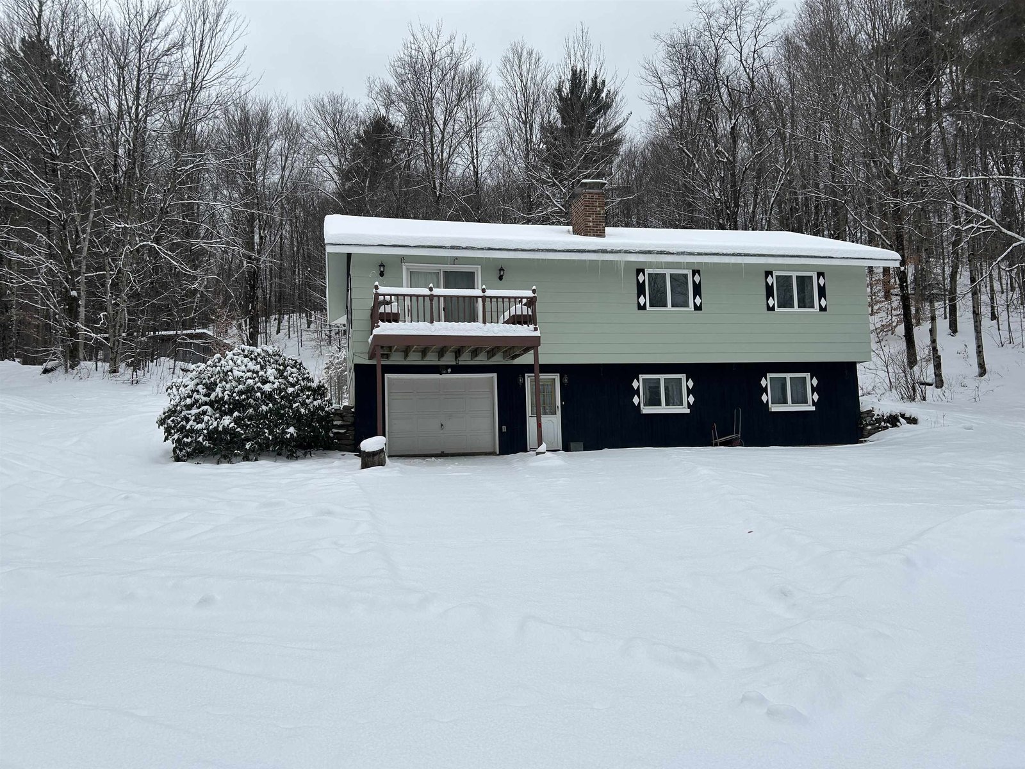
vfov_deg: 53.1
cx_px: 512
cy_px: 384
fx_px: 770
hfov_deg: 67.3
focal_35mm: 26
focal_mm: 5.7
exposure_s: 1/2915
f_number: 1.5
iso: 50
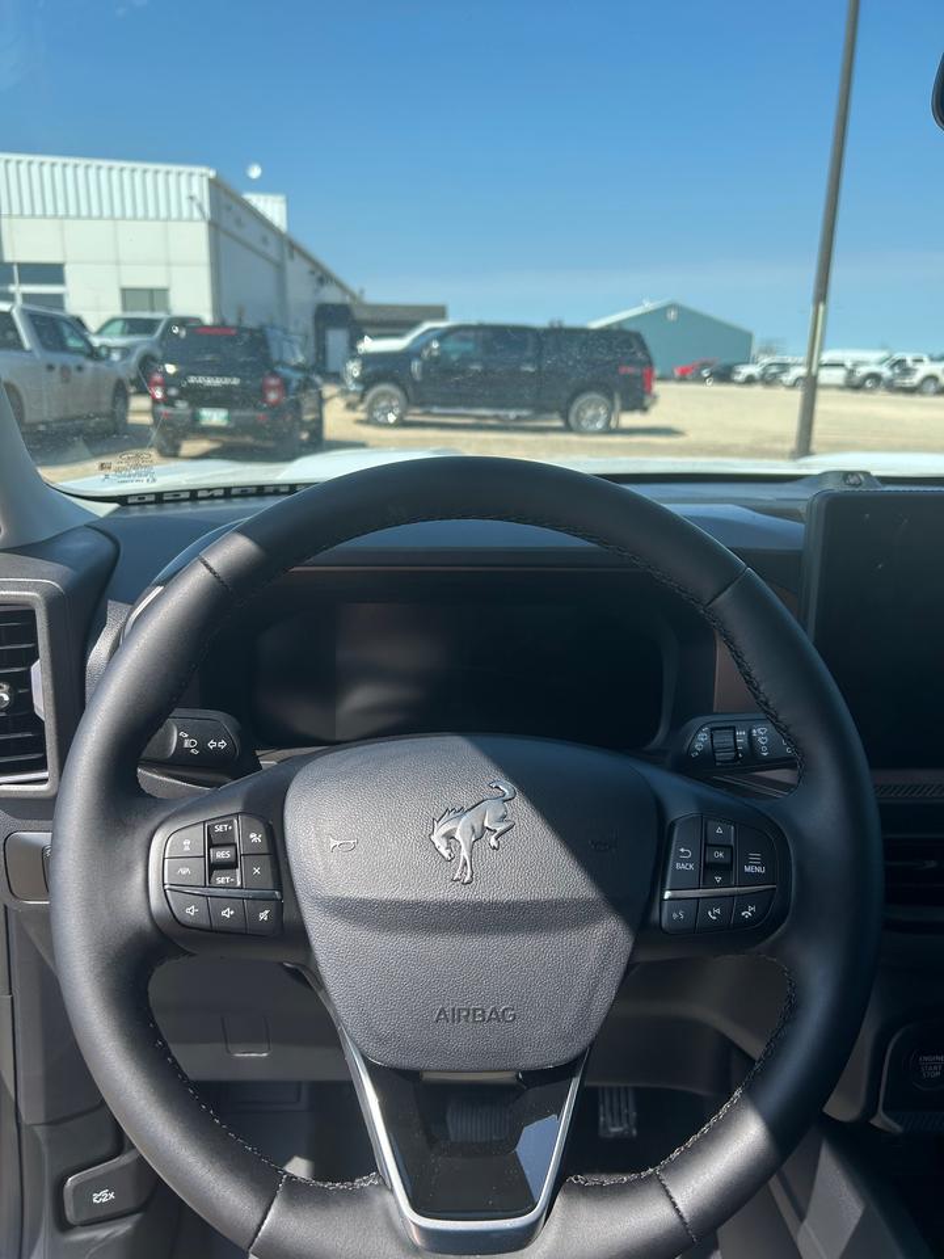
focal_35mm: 26
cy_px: 630
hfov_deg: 53.1
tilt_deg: -15.2
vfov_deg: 67.3
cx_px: 472
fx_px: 945
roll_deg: -1.3
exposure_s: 1/1808
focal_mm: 5.7
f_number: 1.5
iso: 50
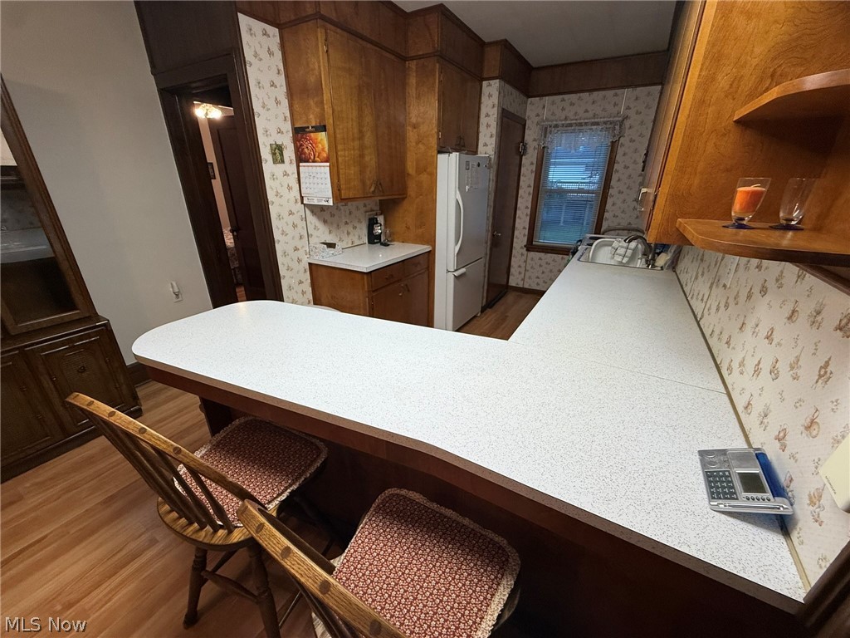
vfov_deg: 85.7
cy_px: 319
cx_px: 425
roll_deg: +0.2
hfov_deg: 102.1
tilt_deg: -22.5
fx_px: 344
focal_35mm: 14
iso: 160
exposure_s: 1/120
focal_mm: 2.22
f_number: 2.2
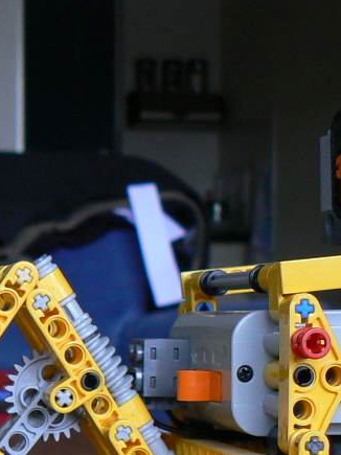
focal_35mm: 106
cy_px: 428
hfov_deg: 13.3
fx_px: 1393
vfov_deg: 18.2
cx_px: -145
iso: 100
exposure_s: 1/10
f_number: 2.8
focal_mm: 6
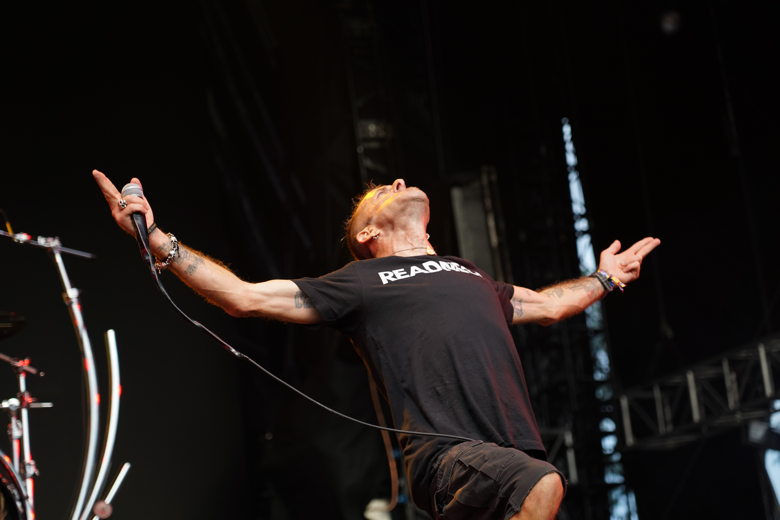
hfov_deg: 19.5
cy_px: 260
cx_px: 390
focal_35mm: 105
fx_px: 2275
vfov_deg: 13.0
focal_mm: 105
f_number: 4
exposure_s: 1/125
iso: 320
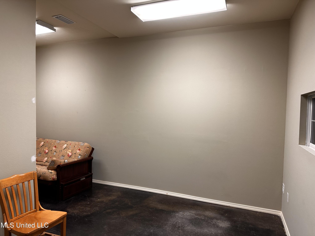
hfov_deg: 71.6
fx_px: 218
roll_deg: -1.0
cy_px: 118
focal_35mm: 24
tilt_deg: -2.3
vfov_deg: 56.8
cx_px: 158
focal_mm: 6.86
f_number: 1.78
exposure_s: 1/120
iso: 125
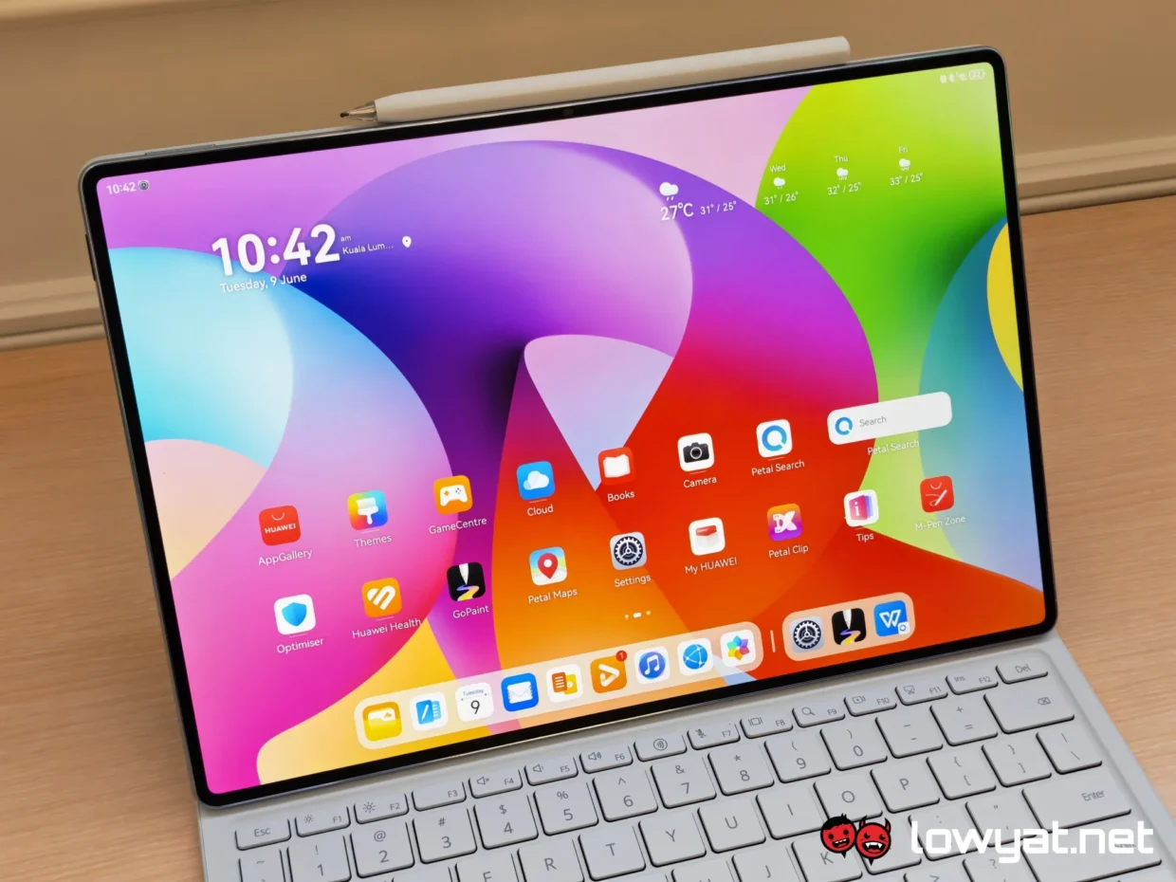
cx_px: 588
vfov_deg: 31.5
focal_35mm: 46
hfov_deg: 41.2
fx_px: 1563
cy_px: 441
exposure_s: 1/60
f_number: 1.6
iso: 200
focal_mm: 5.4
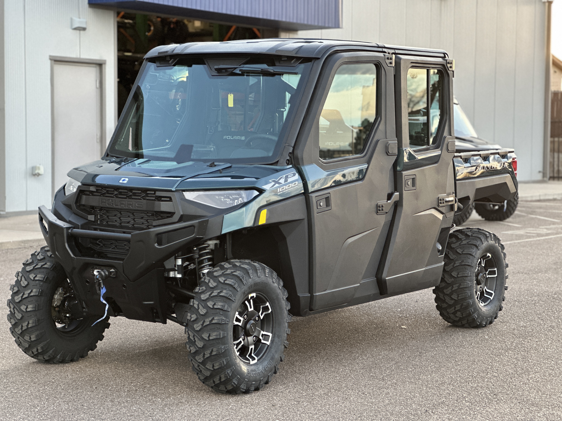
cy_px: 210
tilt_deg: -1.7
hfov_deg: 25.3
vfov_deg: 19.1
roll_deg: -0.4
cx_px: 281
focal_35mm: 77
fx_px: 1250
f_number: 2.8
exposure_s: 1/121
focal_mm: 9
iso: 250
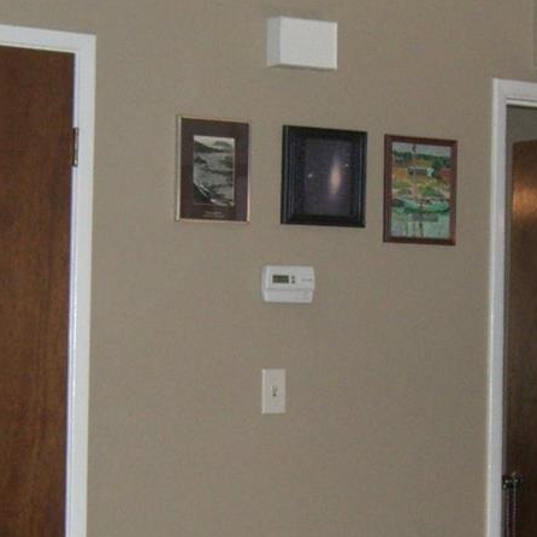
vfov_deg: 15.4
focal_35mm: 113
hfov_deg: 15.4
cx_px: 346
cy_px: 331
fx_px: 1983
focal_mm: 7.9
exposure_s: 1/60
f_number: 2.8
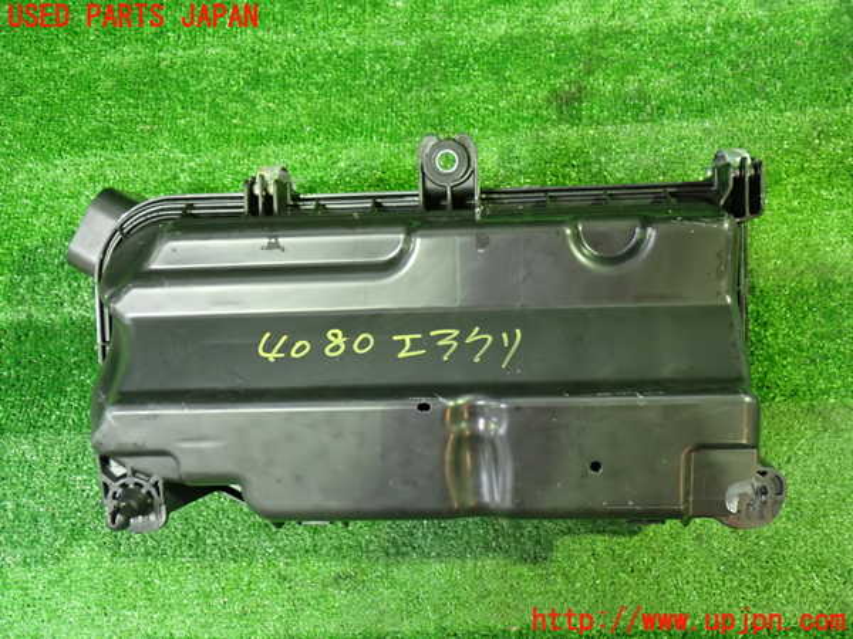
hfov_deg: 51.4
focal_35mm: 36
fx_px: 887
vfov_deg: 39.7
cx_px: 426
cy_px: 320
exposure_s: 1/25
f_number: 2.5
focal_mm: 6.37
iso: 800
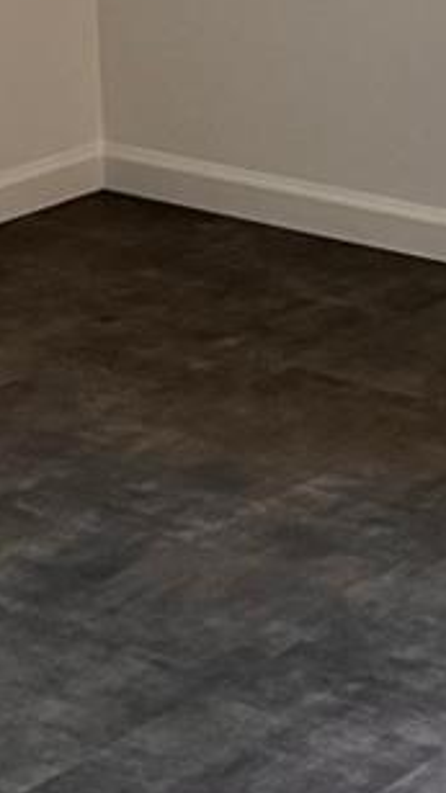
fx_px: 2905
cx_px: 293
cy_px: 36
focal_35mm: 138
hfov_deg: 8.8
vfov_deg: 15.3
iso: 100
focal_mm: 5.1
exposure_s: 1/60
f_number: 1.6
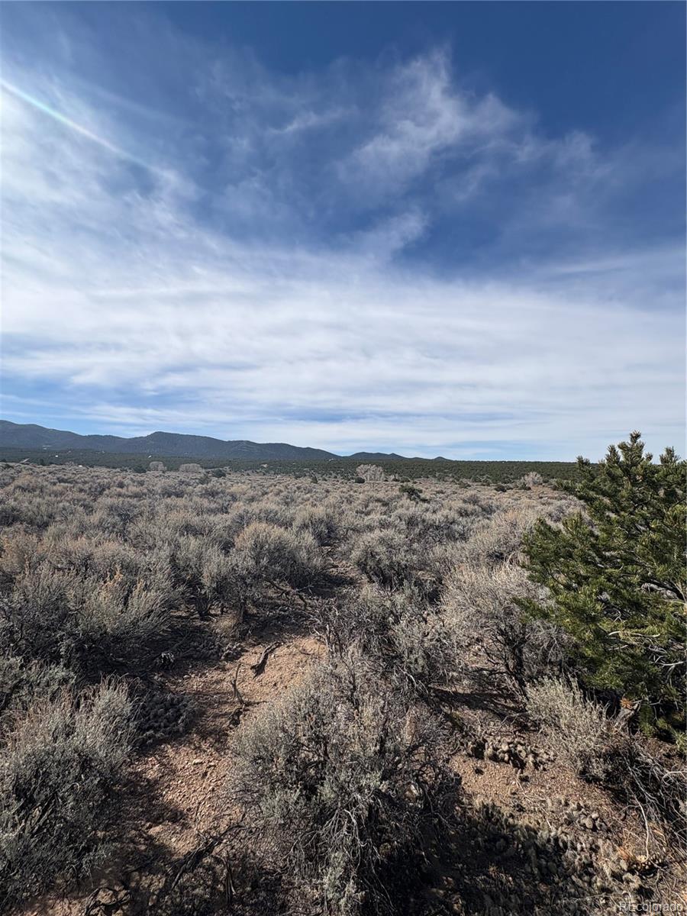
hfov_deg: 85.7
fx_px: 370
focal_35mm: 14
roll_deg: -0.8
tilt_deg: +2.6
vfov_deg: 102.1
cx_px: 344
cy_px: 458
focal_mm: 2.22
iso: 50
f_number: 2.2
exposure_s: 1/3546
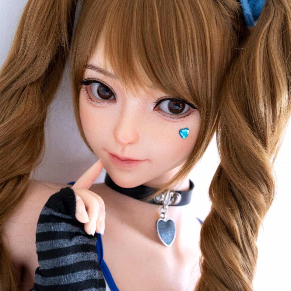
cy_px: 144
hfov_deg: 24.3
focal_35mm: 71
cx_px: 123
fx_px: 675
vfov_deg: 24.3
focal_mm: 55
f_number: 4
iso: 320
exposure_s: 1/80
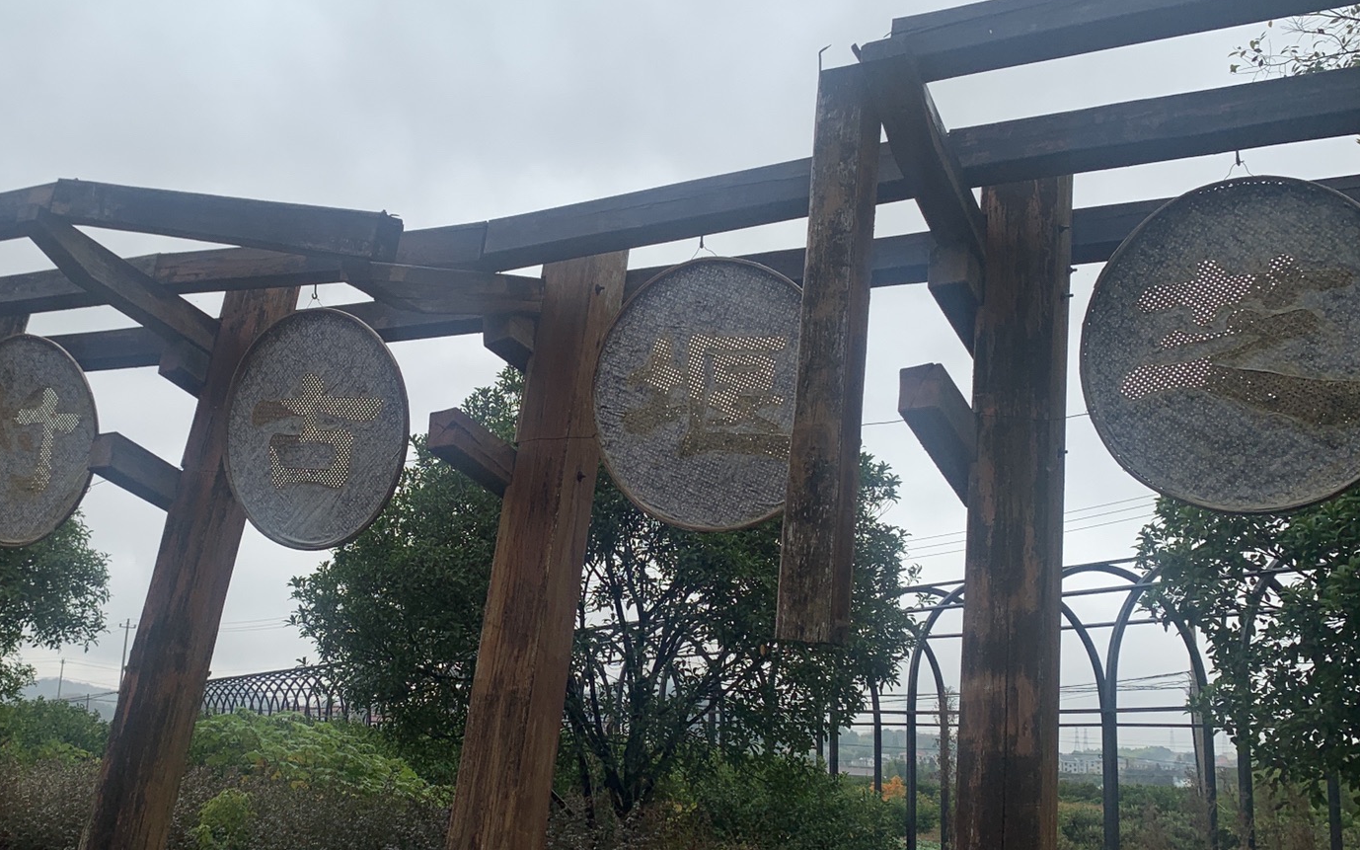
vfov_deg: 32.0
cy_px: 437
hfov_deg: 48.9
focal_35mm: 40
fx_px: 1482
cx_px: 524
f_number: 1.8
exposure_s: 1/687
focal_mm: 4.25
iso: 25
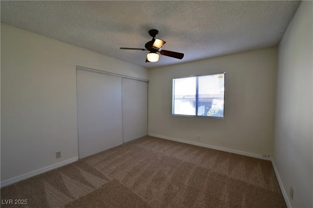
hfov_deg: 104.2
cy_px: 104
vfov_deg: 81.2
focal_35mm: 14
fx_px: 122
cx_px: 156
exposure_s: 1/60
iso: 1600
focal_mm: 14
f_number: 11
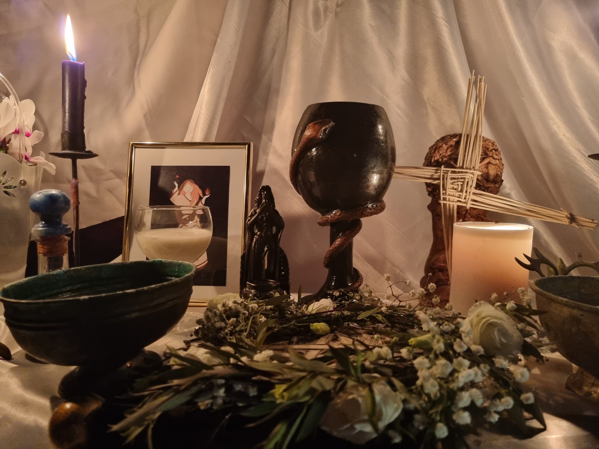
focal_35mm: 26
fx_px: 450
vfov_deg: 53.1
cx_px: 300
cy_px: 224
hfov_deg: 67.3
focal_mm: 5.4
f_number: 1.8
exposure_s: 1/25
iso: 800
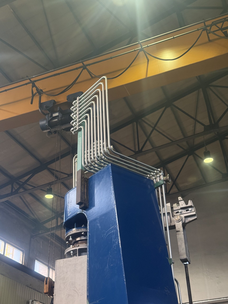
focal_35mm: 48
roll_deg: +1.2
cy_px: 152
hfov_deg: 30.3
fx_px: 422
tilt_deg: +33.2
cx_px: 114
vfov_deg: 39.7
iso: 200
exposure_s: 1/100
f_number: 1.78
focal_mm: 6.76
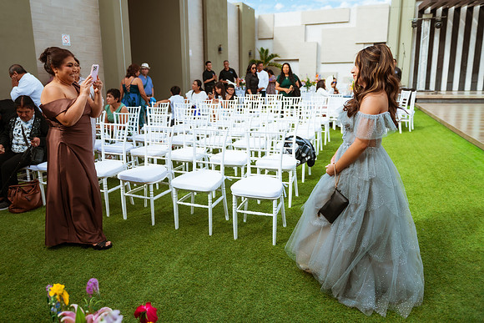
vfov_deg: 49.1
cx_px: 219
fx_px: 353
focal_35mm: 26
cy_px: 146
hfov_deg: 68.7
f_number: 2.8
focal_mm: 24
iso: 100
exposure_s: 1/1250
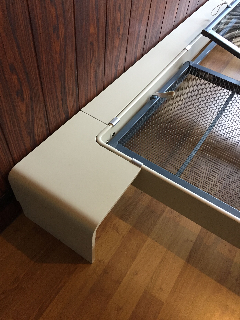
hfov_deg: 48.2
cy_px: 160
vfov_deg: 61.7
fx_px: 268
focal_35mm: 29
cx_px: 120
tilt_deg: -51.7
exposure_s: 1/33
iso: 200
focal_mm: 4.15
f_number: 2.2
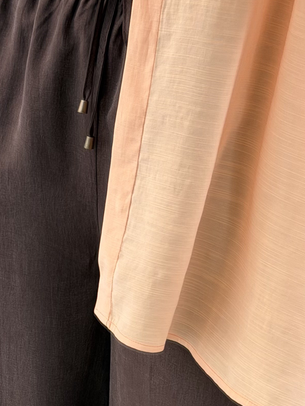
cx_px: 45
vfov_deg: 15.9
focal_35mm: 122
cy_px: 382
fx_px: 1433
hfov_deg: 12.1
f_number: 1.78
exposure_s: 1/141
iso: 50
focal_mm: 6.76
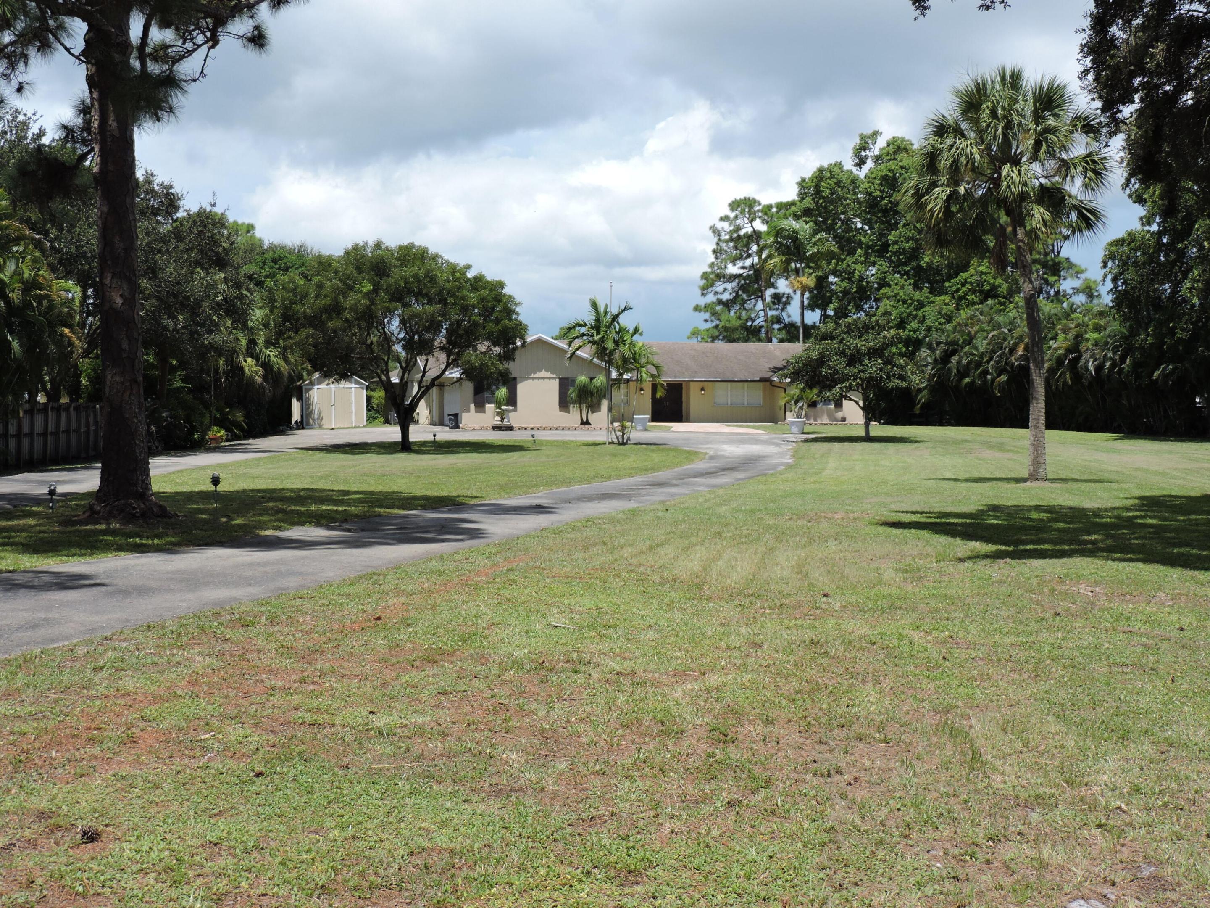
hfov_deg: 40.4
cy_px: 454
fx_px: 1643
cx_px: 605
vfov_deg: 30.9
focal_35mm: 47
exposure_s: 1/1000
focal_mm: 8.4
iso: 100
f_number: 3.5
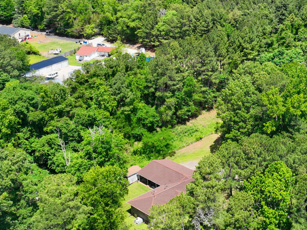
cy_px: 56
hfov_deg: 30.1
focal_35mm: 61
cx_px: 284
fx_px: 541
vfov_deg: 23.8
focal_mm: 12.3
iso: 120
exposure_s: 1/1600
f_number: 2.8
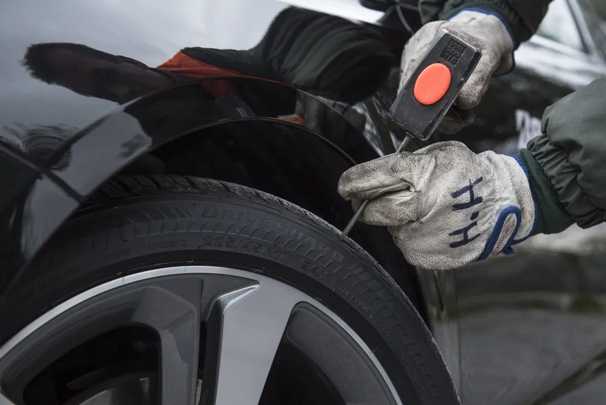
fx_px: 926
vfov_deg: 24.6
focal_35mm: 55
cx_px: 303
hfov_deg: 36.2
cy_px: 202
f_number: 4.5
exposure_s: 1/125
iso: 1000
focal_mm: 55
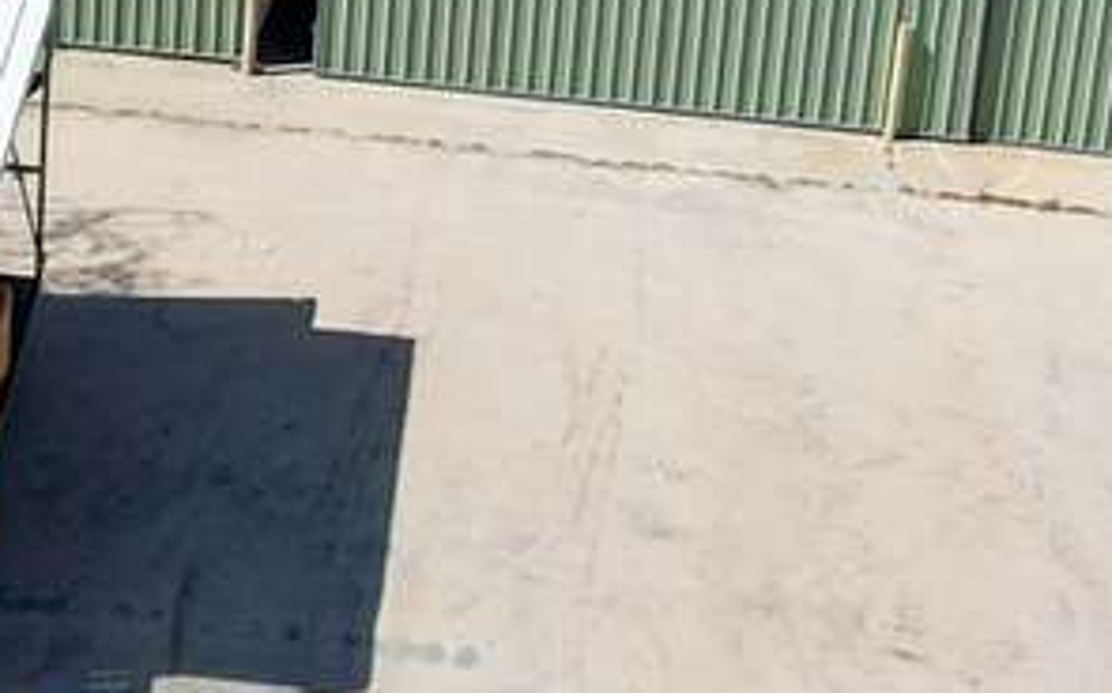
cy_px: -53
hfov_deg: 14.0
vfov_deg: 8.9
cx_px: -162
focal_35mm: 146
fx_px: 4422
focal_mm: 8.38
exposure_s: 1/2500
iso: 100
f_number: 2.8
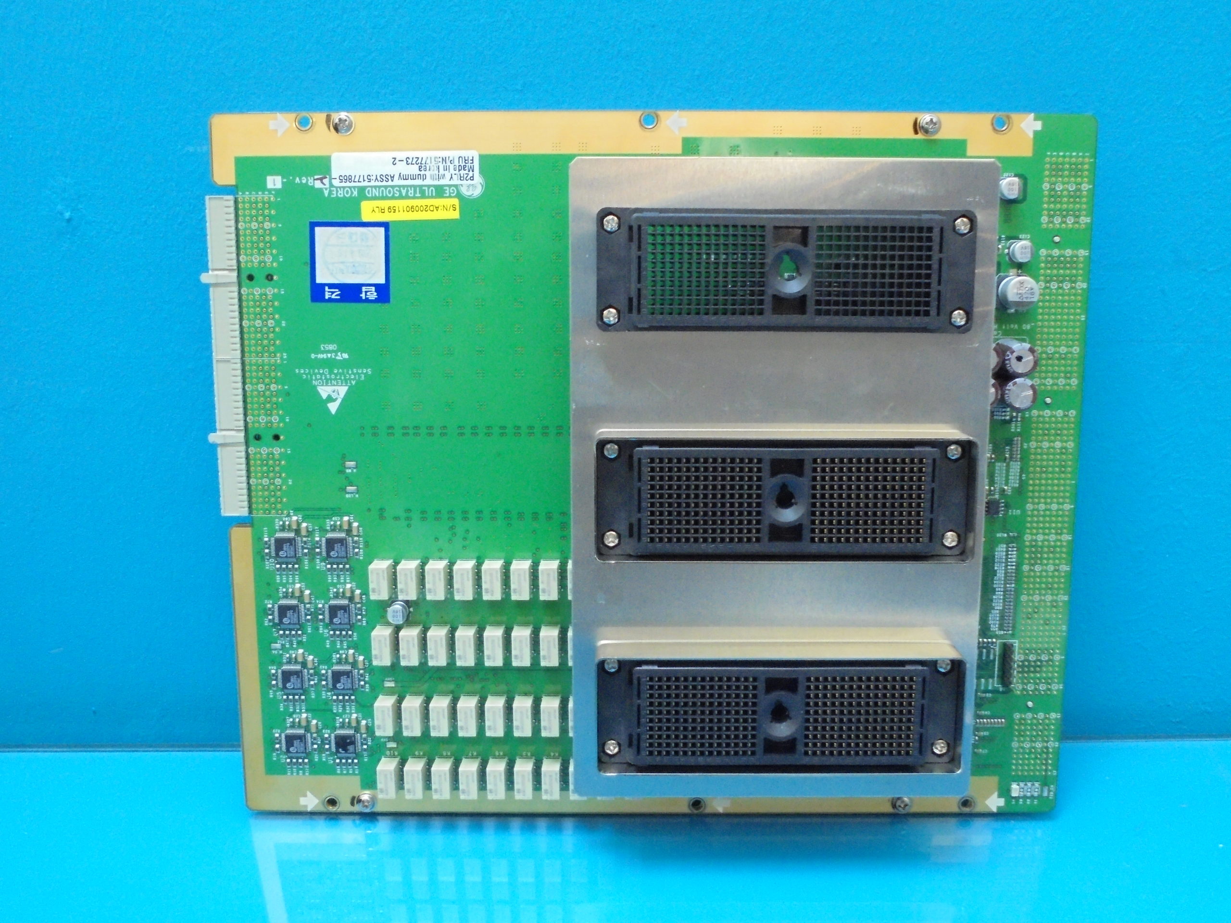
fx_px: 1209
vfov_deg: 41.8
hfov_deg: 54.0
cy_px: 462
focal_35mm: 34
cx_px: 616
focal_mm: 6.1
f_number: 4
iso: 640
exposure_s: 1/40
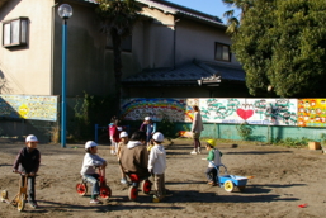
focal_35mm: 42
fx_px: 381
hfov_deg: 46.1
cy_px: 110
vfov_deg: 32.0
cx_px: 128
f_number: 6.7
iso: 200
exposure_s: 1/250
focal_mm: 18
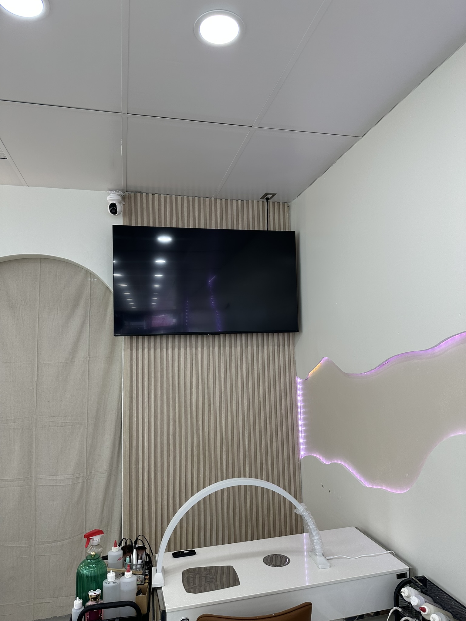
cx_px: 233
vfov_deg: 71.6
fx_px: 431
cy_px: 310
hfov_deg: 56.8
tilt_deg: +9.1
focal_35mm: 24
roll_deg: +0.8
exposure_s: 1/120
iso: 80
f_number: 1.78
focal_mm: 6.86
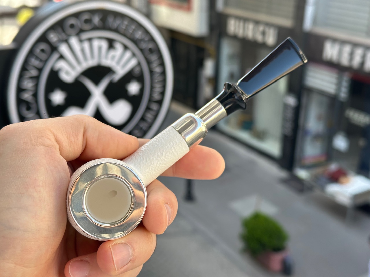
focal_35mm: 48
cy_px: 138
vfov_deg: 30.3
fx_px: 513
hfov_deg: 39.7
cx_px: 185
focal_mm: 6.86
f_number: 1.78
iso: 64
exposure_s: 1/377
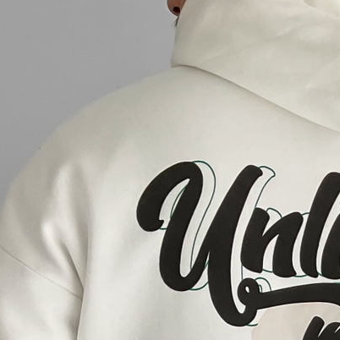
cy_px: 624
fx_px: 1133
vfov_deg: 14.8
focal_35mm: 102
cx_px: 419
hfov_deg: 16.3
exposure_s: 1/120
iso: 20
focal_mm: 3
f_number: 1.8
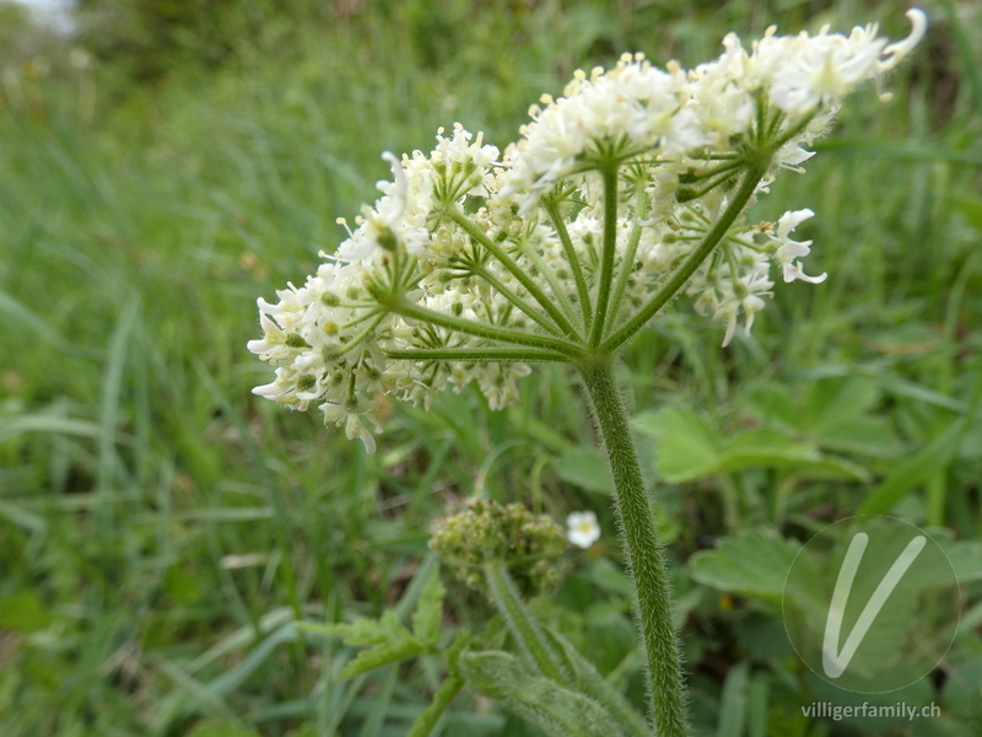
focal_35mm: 20
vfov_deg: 66.0
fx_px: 567
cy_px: 368
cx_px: 491
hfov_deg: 81.7
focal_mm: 3.6
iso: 80
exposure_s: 1/200
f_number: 2.8
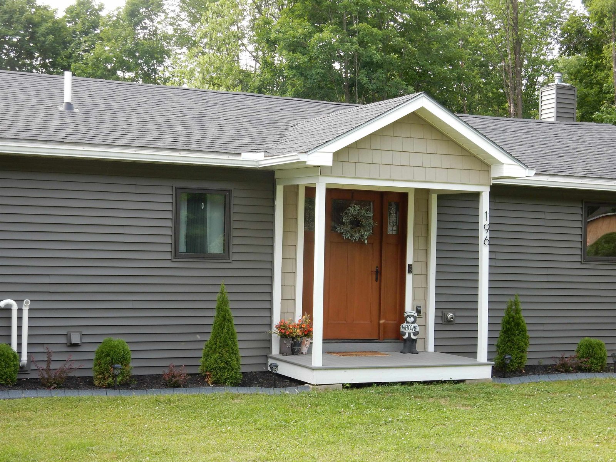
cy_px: 231
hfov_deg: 32.2
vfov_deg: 24.4
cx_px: 308
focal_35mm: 60
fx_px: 1068
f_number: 4.5
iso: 125
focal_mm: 10.7
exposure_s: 1/125
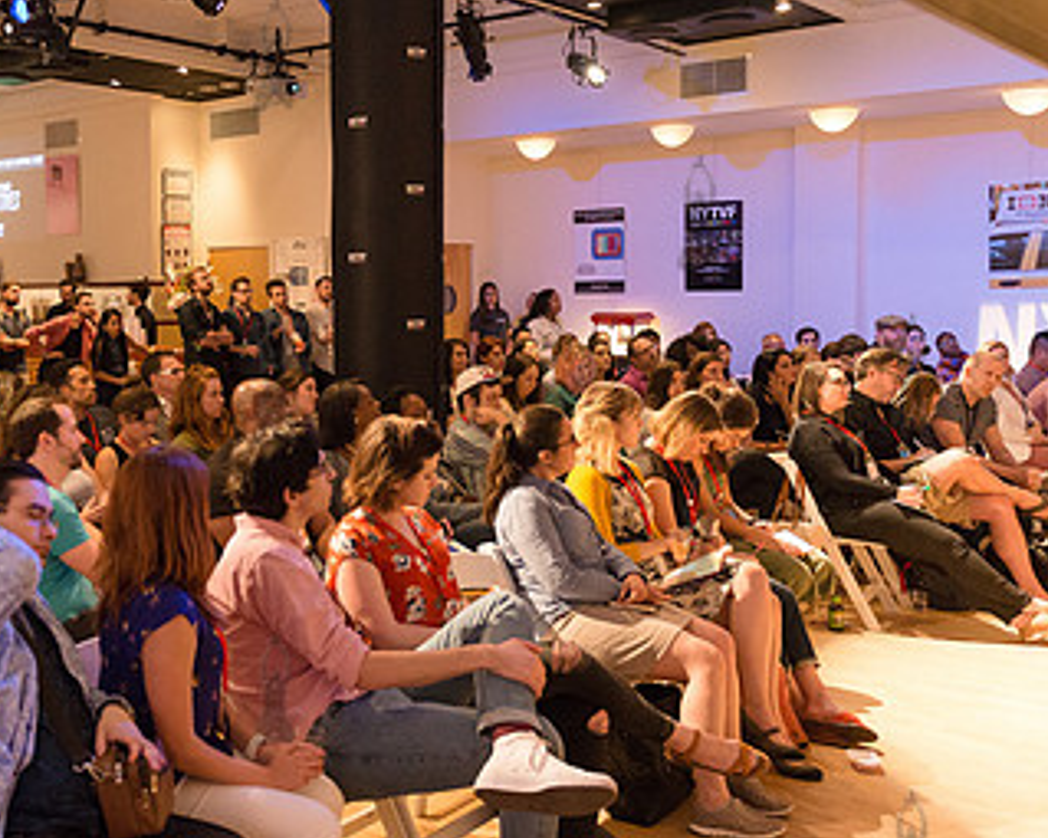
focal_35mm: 41
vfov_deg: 36.4
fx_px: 1271
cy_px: 370
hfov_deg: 43.5
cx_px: 273
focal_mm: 24
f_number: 2.8
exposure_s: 1/200
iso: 4000
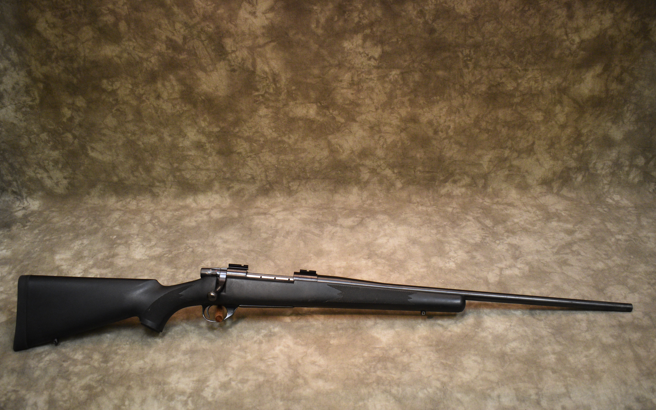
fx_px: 635
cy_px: 220
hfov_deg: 54.6
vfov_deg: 35.8
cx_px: 325
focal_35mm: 36
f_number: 3.8
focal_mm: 23
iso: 1400
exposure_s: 1/125
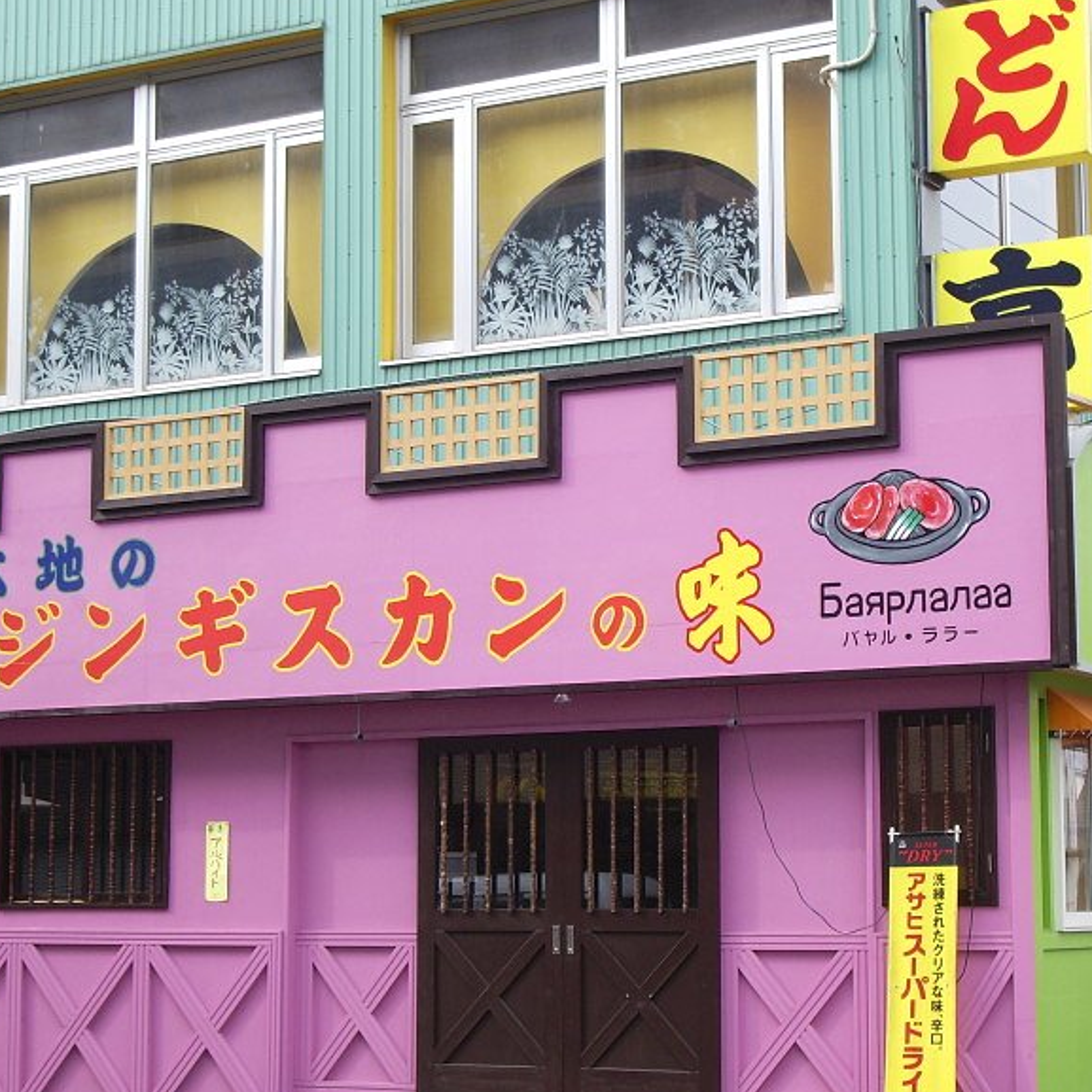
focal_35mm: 76
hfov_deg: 22.8
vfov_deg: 22.8
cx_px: 581
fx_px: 2712
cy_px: 537
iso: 80
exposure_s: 1/200
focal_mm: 10.2
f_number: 3.5
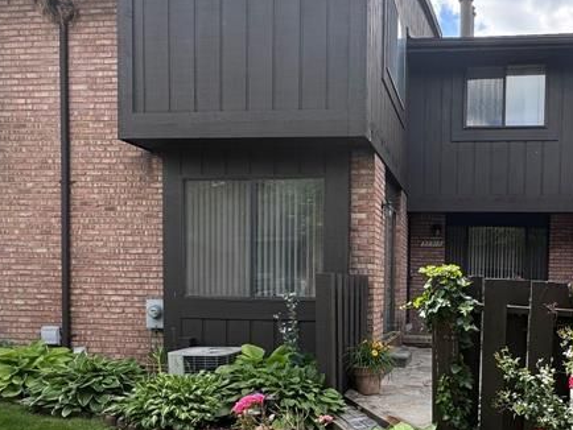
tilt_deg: -4.5
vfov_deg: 42.0
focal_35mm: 33
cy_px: 310
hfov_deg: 53.5
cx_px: 411
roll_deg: -1.2
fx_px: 547
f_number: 2.2
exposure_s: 1/252
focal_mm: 2.22
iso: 40
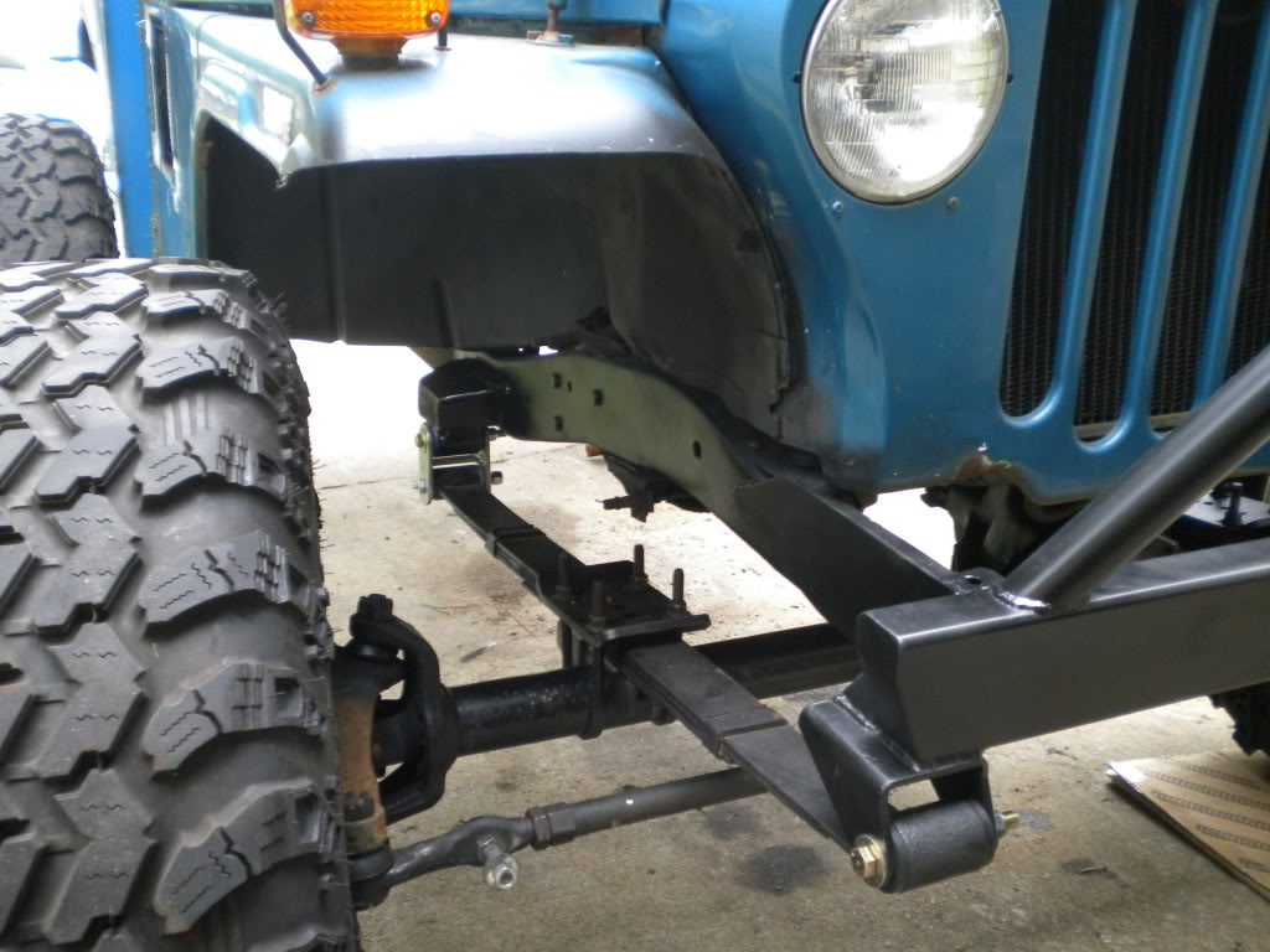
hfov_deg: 52.6
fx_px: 1284
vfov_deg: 40.7
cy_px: 476
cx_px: 635
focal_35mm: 35
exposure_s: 1/61
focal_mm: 6.3
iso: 284
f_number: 3.1
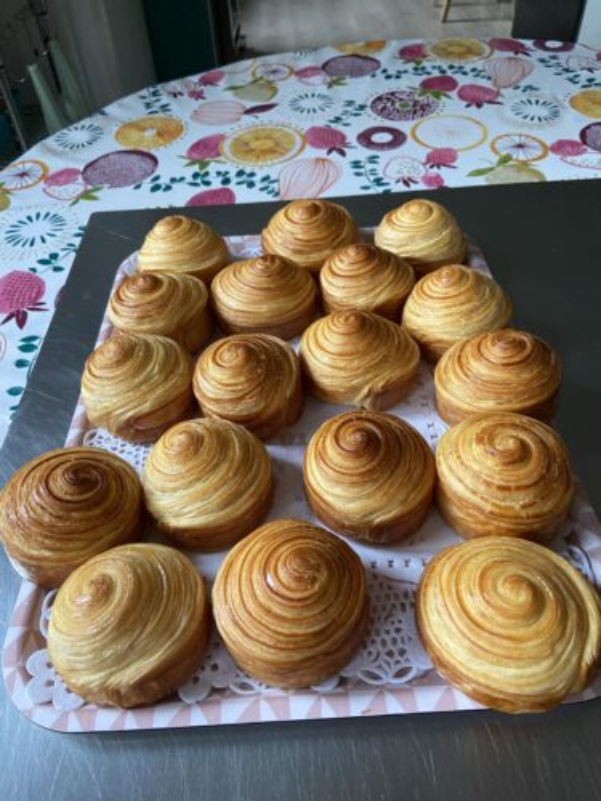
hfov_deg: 53.1
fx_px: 602
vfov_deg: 67.3
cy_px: 400
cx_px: 300
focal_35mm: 26
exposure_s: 1/60
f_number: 1.8
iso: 320
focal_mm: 4.25
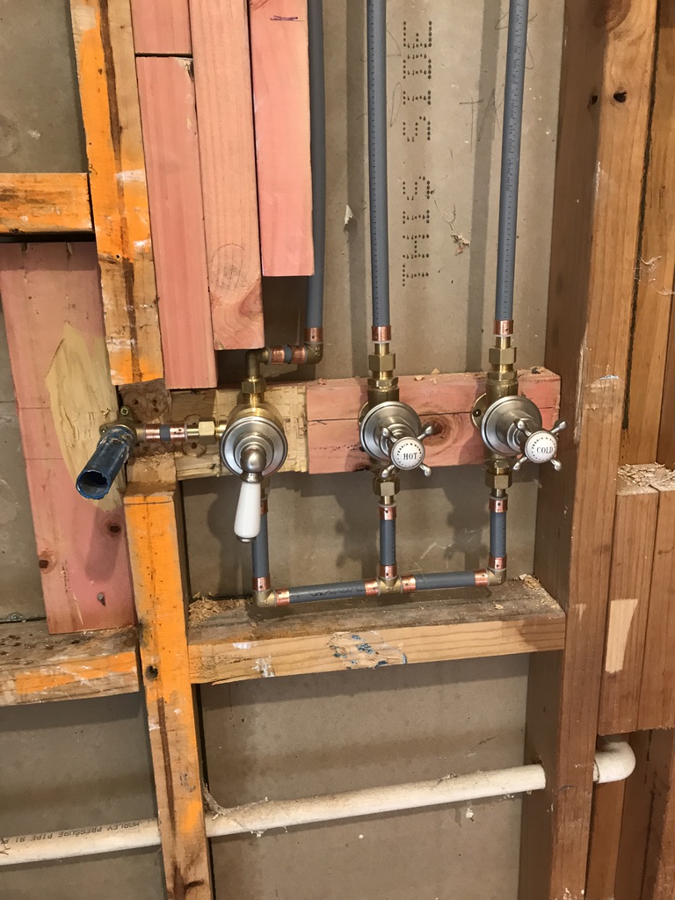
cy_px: 450
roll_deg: +1.7
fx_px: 728
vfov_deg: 63.4
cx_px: 338
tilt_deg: -13.8
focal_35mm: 28
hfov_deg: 49.7
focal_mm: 3.99
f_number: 1.8
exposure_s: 1/17
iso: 50
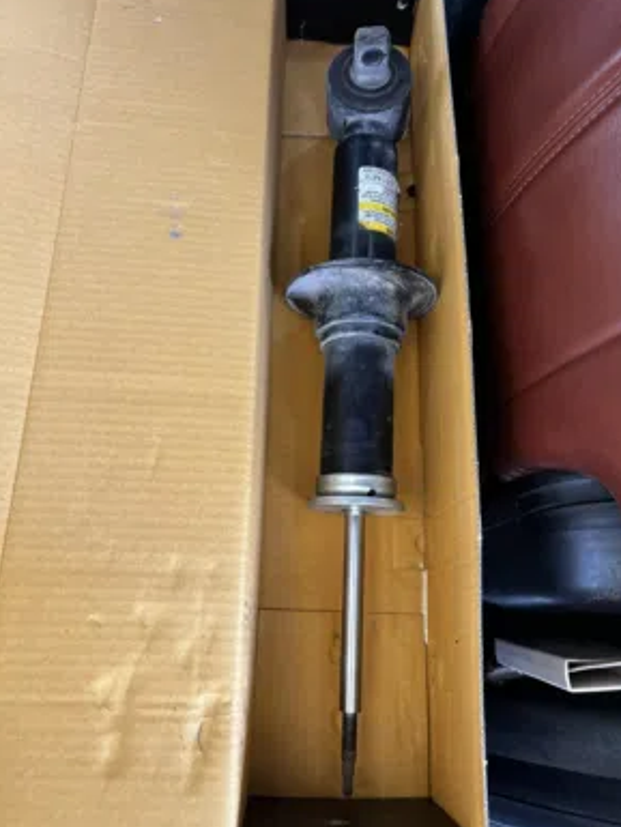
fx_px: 645
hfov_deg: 51.4
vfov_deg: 65.3
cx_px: 320
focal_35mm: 27
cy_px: 415
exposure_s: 1/106
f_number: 1.5
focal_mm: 5.7
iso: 125
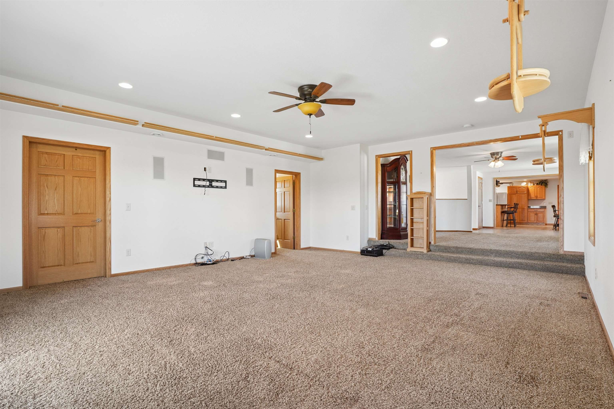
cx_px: 307
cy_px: 204
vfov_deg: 73.7
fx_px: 273
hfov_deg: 96.7
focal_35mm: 16
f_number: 9
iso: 400
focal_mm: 16
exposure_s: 1/10
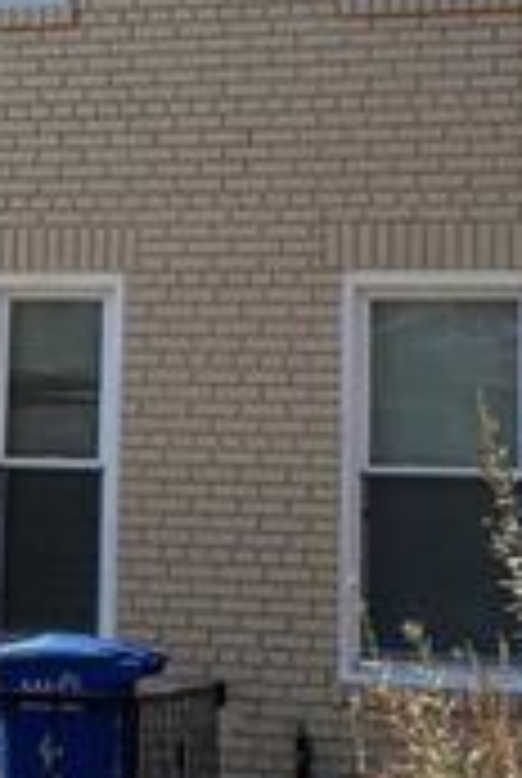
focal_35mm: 104
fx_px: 2253
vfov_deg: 19.5
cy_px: 254
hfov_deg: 13.0
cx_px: -18
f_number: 1.6
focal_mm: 5.96
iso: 50
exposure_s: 1/2710
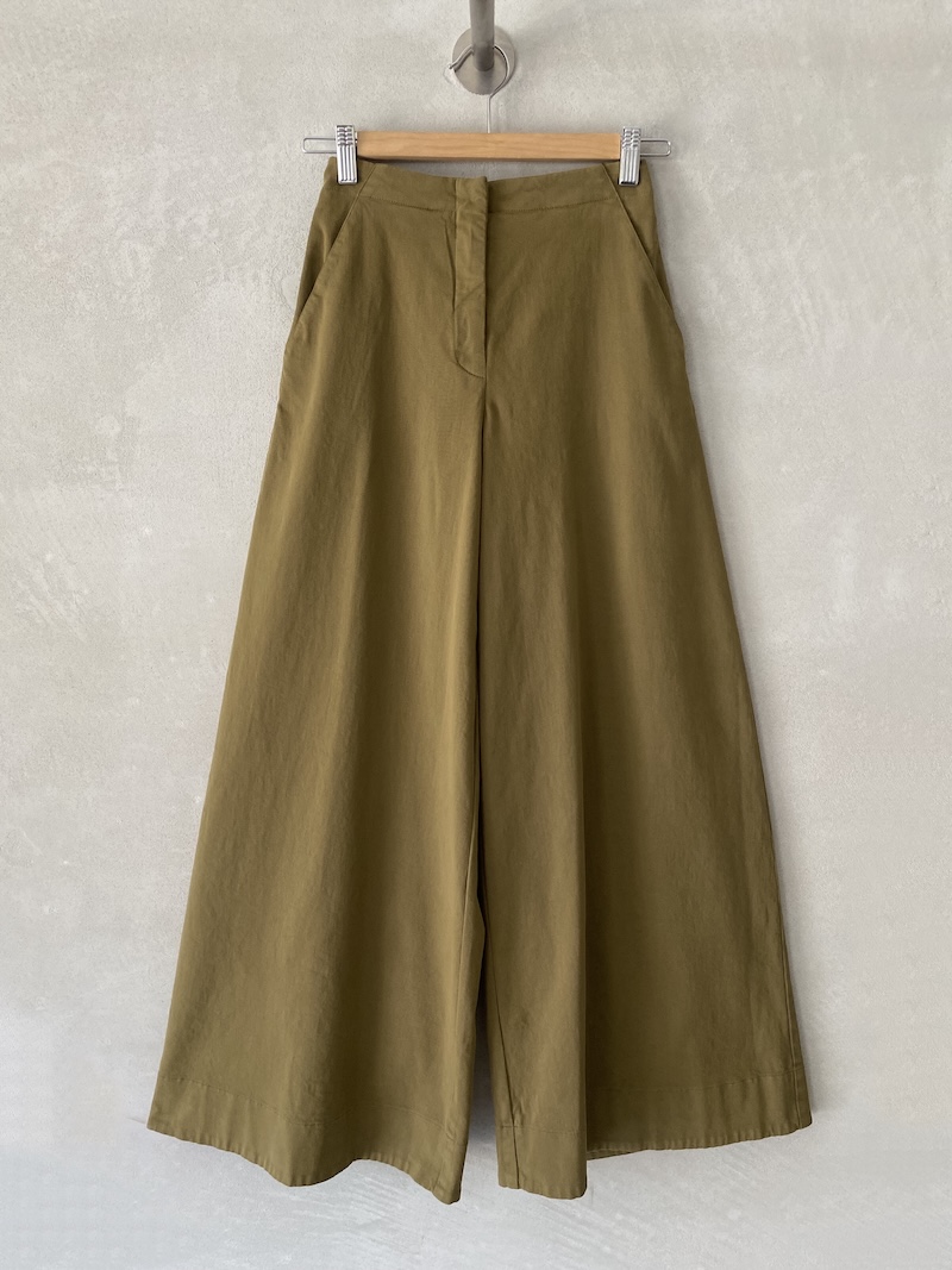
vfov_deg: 67.3
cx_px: 476
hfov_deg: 53.1
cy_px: 635
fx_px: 954
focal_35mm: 26
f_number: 1.8
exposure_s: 1/117
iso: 125
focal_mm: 4.25
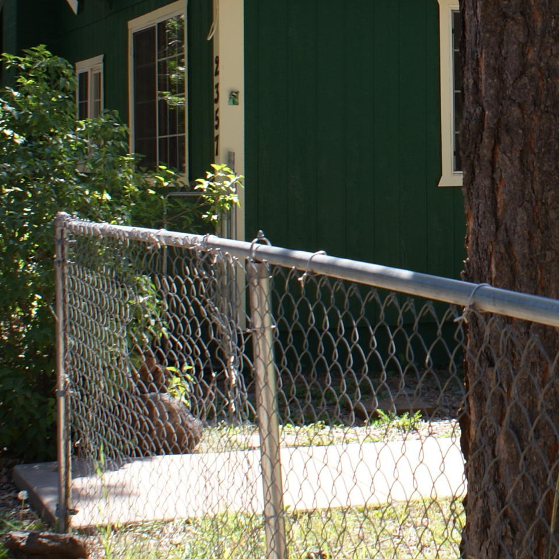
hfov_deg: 19.0
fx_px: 1589
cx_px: 633
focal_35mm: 87
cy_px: 86
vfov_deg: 19.7
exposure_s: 1/60
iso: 100
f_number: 8
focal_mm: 22
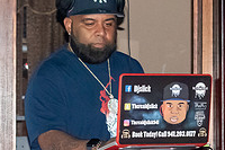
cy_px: 153
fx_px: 1530
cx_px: 116
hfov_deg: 8.4
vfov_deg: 5.6
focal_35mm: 245
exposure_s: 1/60
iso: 6400
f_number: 5.6
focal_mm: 55
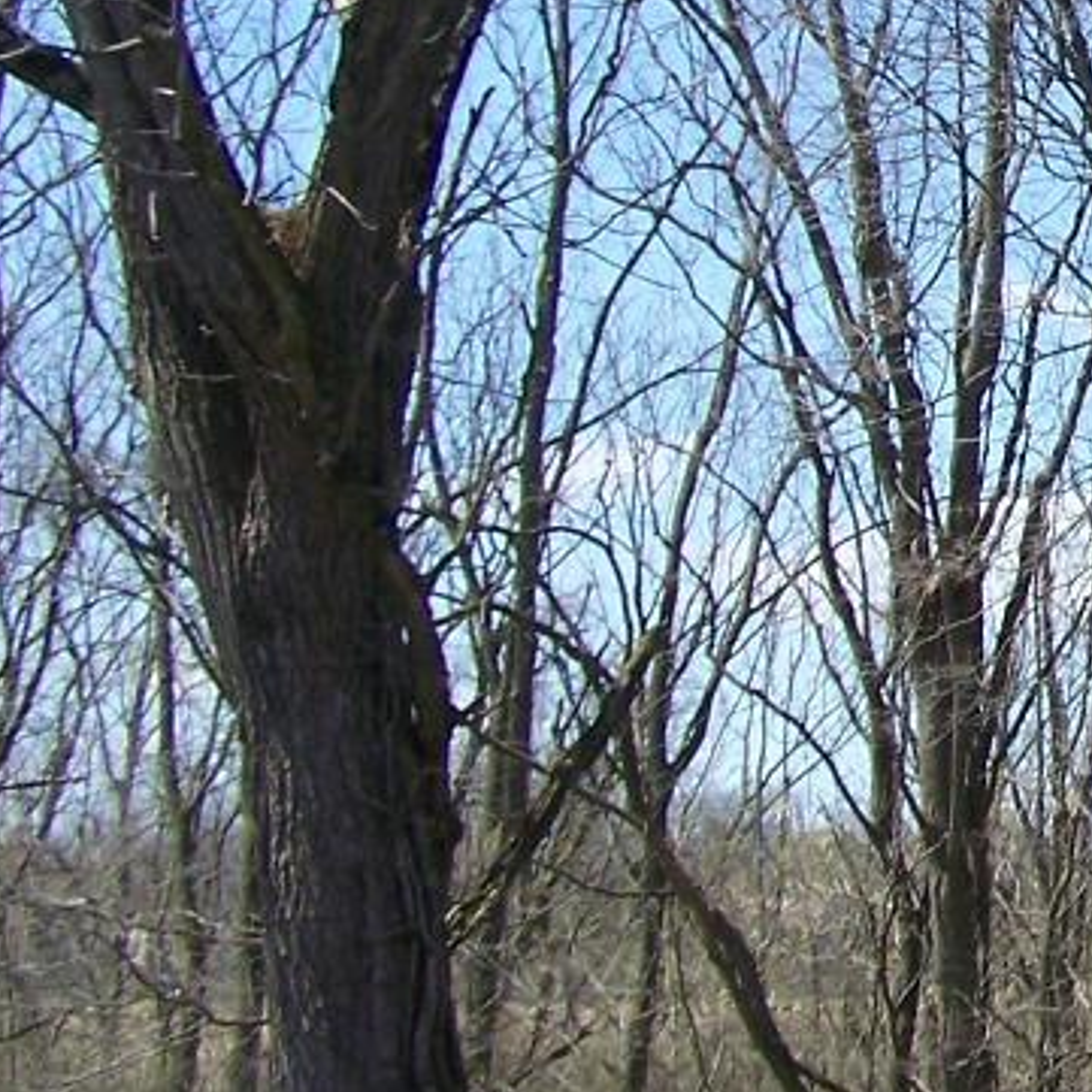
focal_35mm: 134
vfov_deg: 13.0
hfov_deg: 12.3
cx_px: 1718
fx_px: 4783
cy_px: 293
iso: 64
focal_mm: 6.3
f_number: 4
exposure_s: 1/250
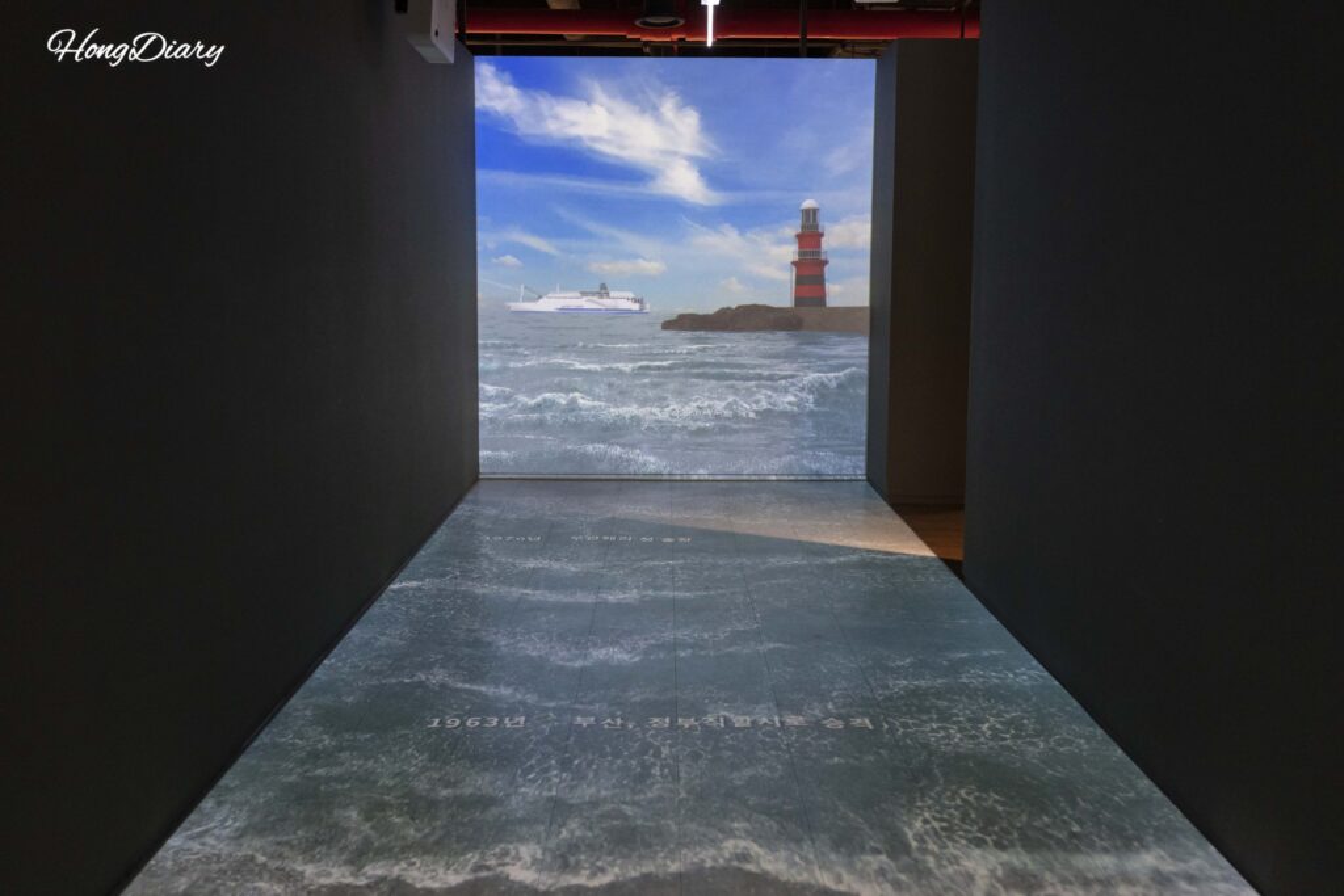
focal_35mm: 36
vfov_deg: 36.9
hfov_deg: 53.1
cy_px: 448
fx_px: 1344
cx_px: 672
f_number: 5
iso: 6400
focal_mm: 36
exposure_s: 1/160
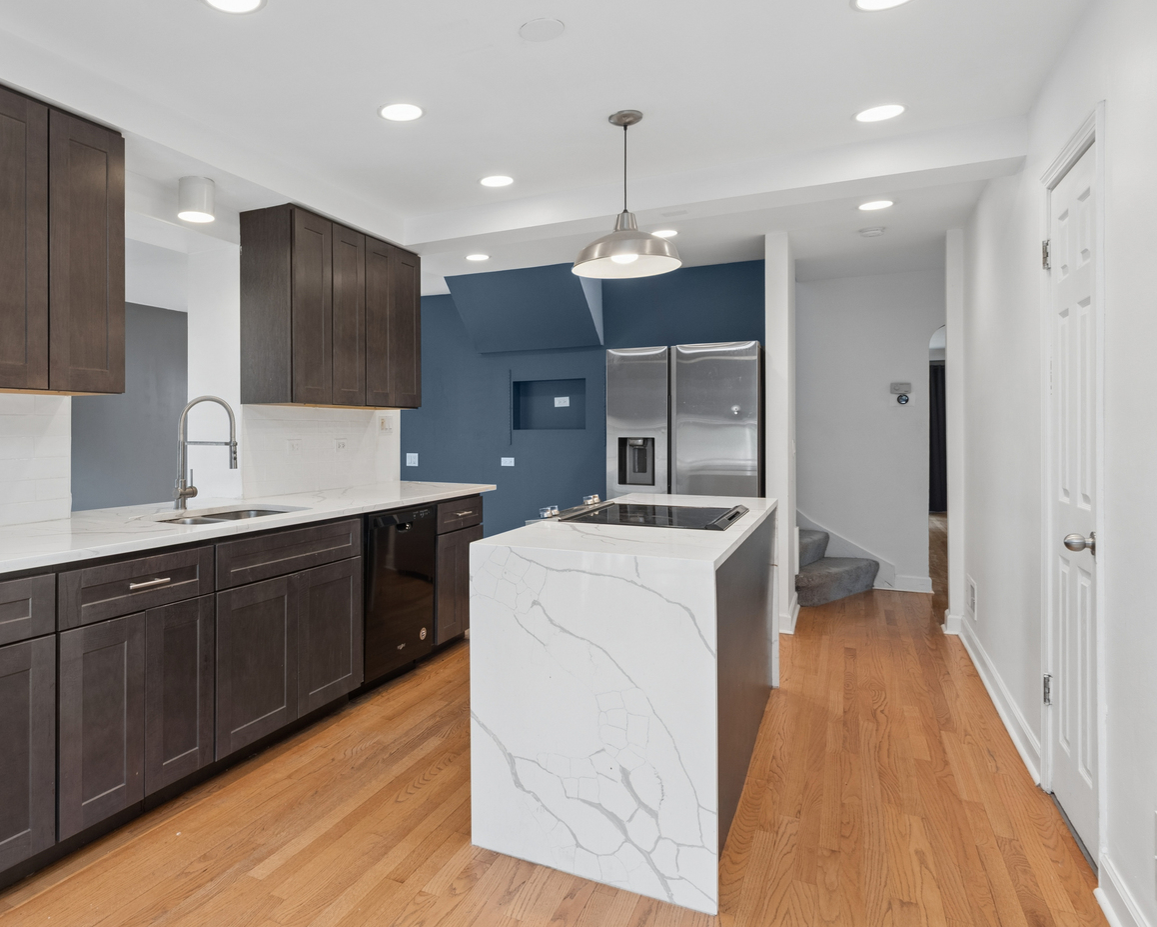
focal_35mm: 21
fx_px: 719
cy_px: 416
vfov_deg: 65.4
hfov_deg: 75.2
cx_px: 386
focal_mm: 11
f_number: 8
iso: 250
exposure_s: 1/15
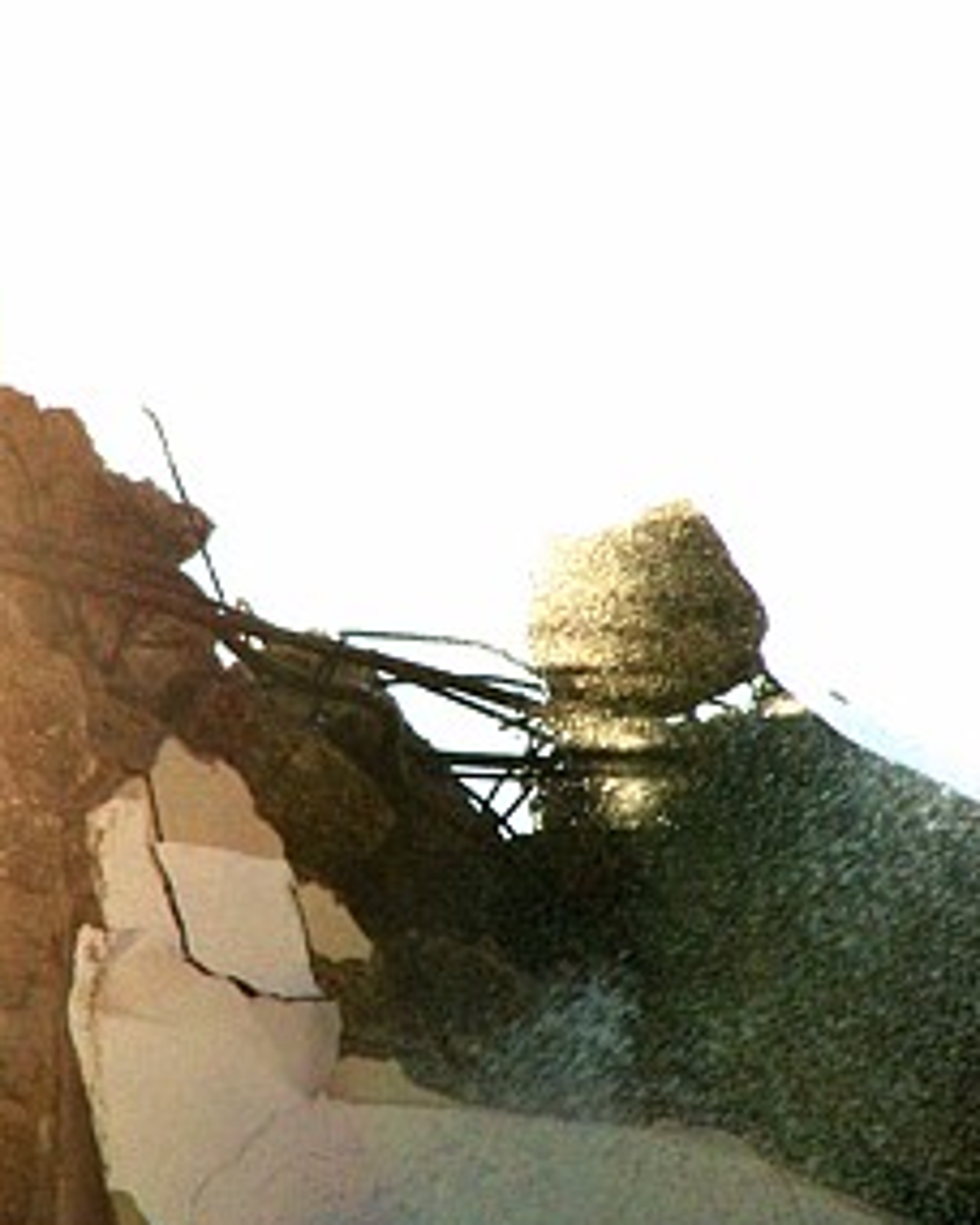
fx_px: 23638
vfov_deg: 3.0
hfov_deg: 2.4
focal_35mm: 652
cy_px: 774
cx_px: 464
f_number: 7.1
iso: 100
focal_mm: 63
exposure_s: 1/800
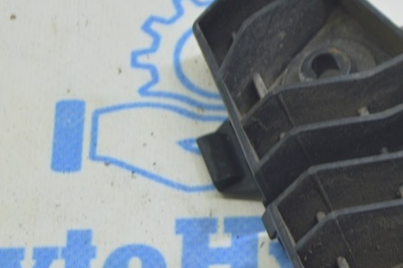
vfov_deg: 7.4
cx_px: 361
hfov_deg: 11.1
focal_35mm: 184
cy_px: 145
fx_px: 2059
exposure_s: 1/20
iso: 400
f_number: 5.6
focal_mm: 55
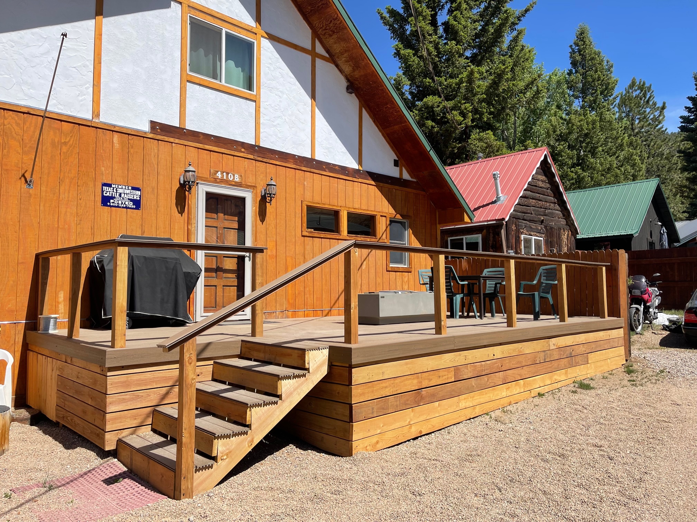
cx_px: 348
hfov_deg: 67.3
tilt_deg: +3.7
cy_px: 261
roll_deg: -0.2
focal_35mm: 26
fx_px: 524
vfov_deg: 53.1
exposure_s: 1/3086
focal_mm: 5.1
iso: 32
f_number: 1.6
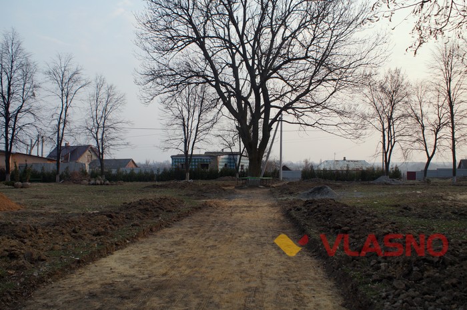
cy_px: 155
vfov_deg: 43.5
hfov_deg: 62.0
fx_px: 389
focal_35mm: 30
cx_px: 234
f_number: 5
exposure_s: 1/100
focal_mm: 20
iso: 100
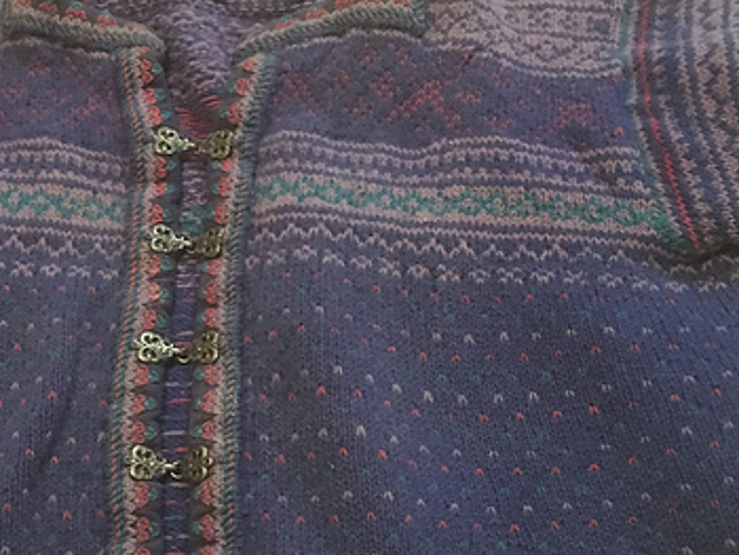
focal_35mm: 53
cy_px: 348
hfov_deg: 35.7
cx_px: 236
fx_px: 1132
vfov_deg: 27.5
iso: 320
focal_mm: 4.15
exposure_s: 1/15
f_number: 2.2
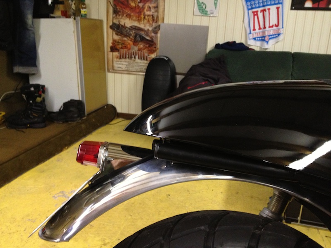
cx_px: 166
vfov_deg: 40.7
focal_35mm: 35
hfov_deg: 52.6
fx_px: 335
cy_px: 124
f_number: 2.4
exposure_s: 1/20
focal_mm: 4.28
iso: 250
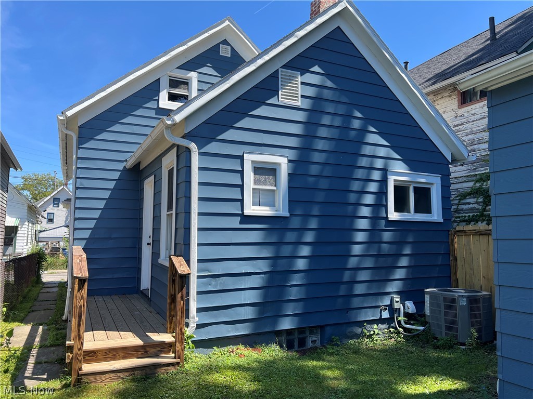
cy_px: 200
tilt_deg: +5.8
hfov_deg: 67.3
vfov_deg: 53.1
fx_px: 400
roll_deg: -0.4
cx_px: 266
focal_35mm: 26
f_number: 1.5
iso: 50
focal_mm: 5.7
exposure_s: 1/1377
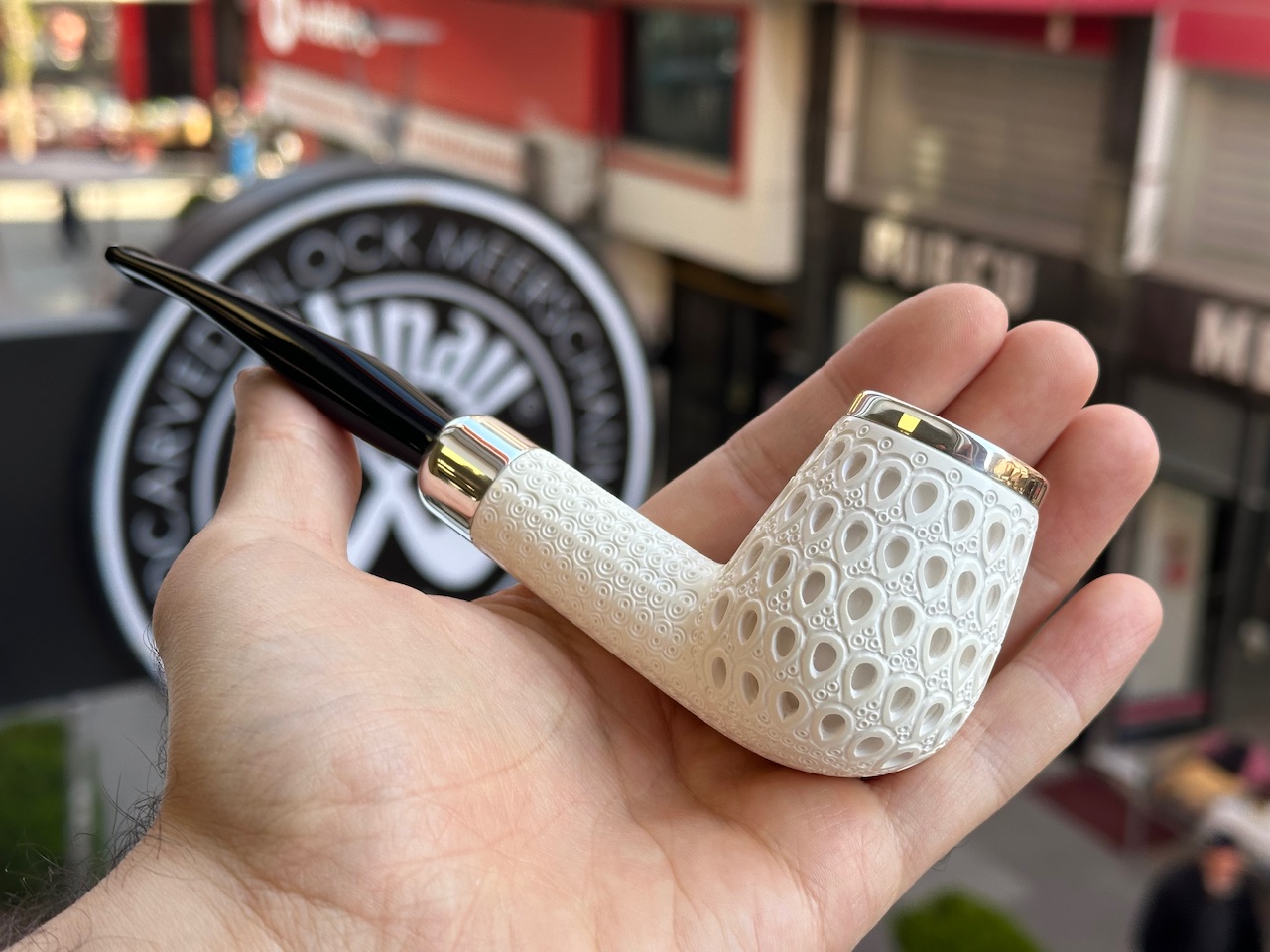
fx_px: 1761
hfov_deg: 39.7
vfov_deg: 30.3
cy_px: 476
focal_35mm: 48
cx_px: 635
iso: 64
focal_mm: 6.86
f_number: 1.78
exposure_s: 1/421
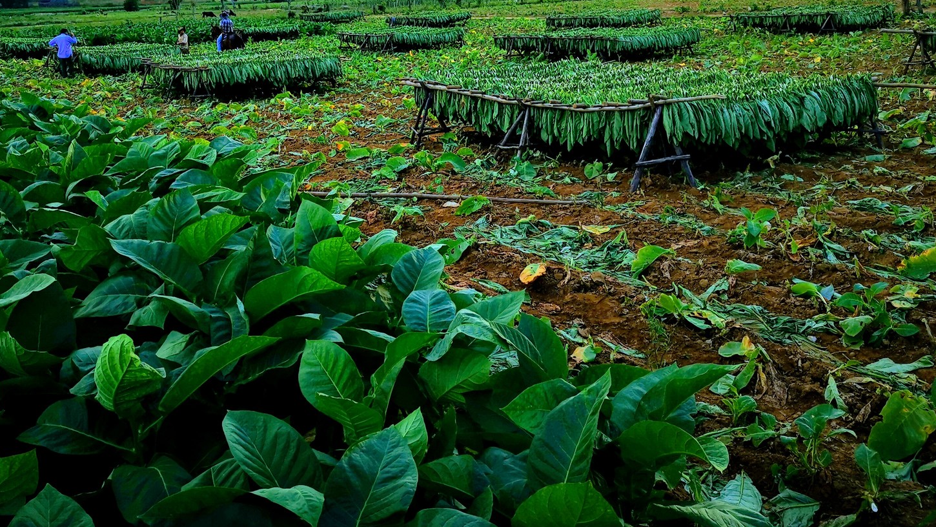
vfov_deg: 31.5
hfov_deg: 53.9
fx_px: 918
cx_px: 418
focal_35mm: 37
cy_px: 134
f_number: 1.8
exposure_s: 1/240
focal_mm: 3.95
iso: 50
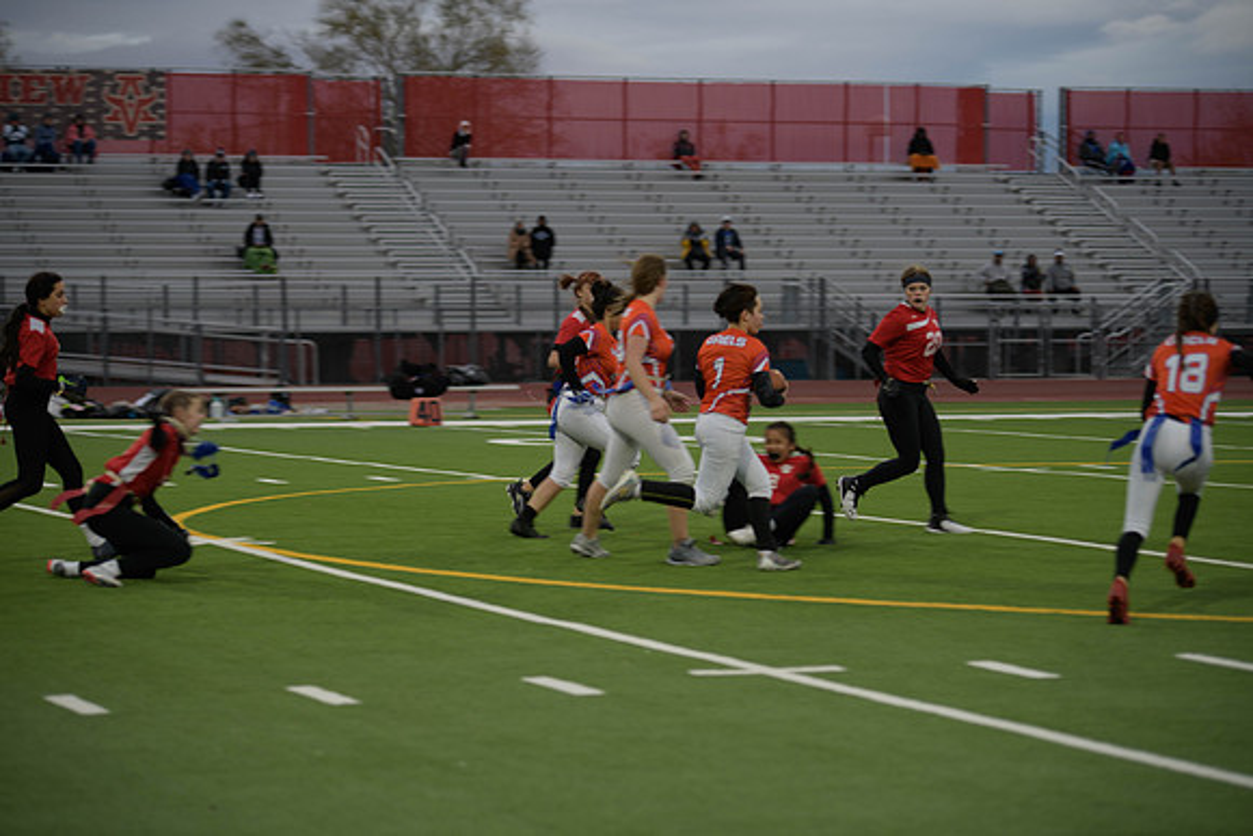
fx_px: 3899
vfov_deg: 12.2
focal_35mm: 112
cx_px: 626
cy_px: 418
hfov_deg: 18.3
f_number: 2.8
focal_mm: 112
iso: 160
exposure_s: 1/200
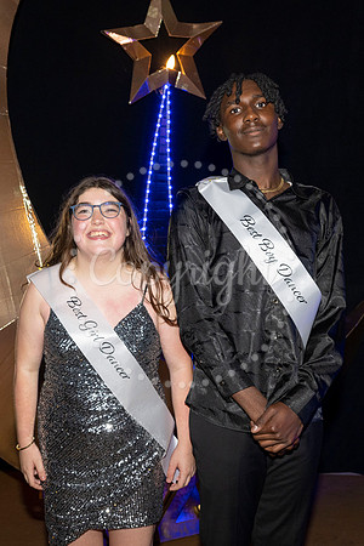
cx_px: 149
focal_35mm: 51
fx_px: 773
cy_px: 273
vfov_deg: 38.9
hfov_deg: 26.4
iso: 1000
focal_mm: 34
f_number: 5.6
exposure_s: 1/100
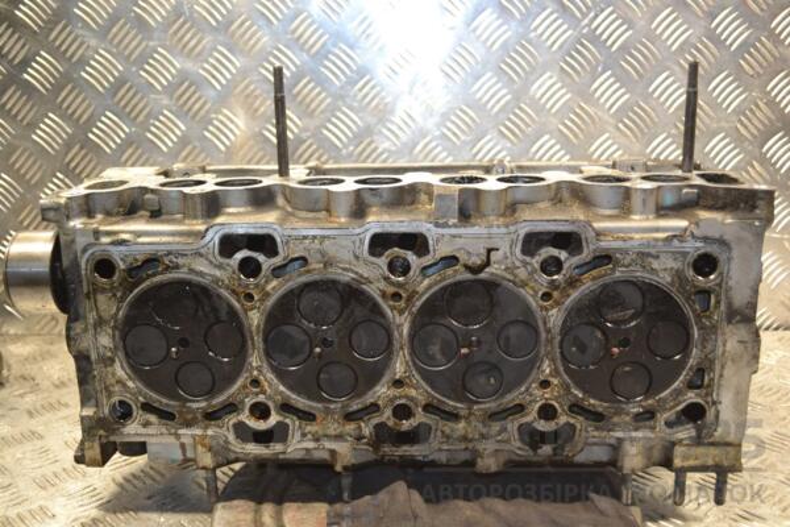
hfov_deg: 49.6
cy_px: 264
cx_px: 395
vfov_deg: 34.2
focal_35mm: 39
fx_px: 856
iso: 720
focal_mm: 26
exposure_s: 1/60
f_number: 4.2
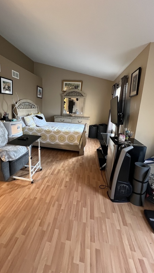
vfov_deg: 102.9
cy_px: 130
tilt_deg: -8.6
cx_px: 63
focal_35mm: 15
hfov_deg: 69.9
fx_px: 109
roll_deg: -1.6
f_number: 1.8
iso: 400
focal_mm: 1.57
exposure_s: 1/60
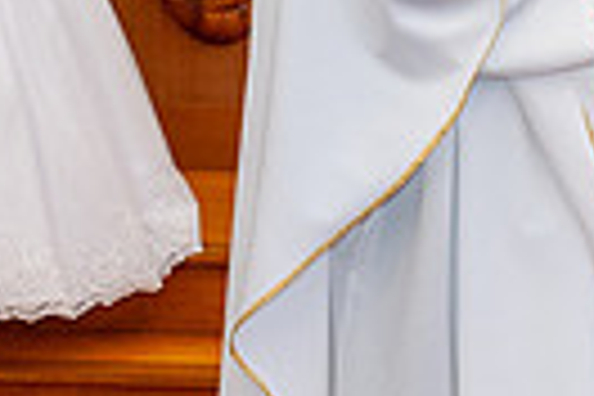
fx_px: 3531
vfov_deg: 6.4
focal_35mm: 214
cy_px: 159
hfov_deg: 9.1
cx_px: 1148
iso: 2000
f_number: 5.6
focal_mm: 46
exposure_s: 1/80
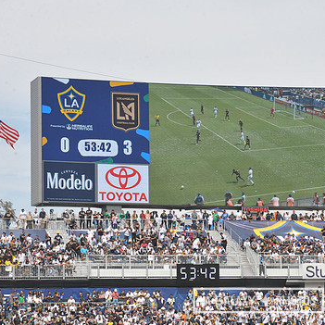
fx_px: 1731
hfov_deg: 10.7
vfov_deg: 10.7
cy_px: 161
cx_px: 258
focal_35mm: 163
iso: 320
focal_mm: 116
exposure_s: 1/500
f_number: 11
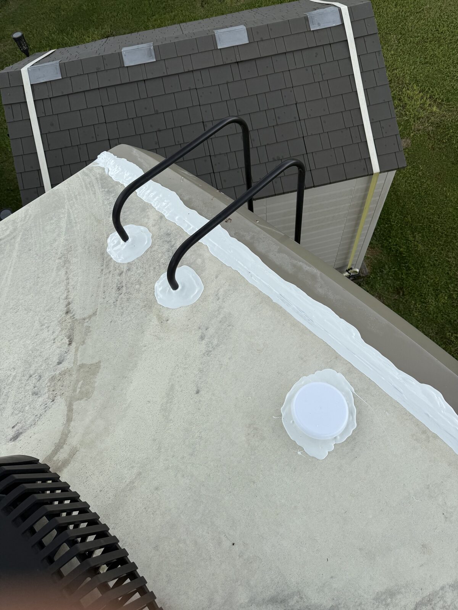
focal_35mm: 24
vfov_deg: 71.6
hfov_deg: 56.8
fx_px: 423
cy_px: 305
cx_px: 229
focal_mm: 6.76
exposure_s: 1/1901
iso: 80
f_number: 1.78
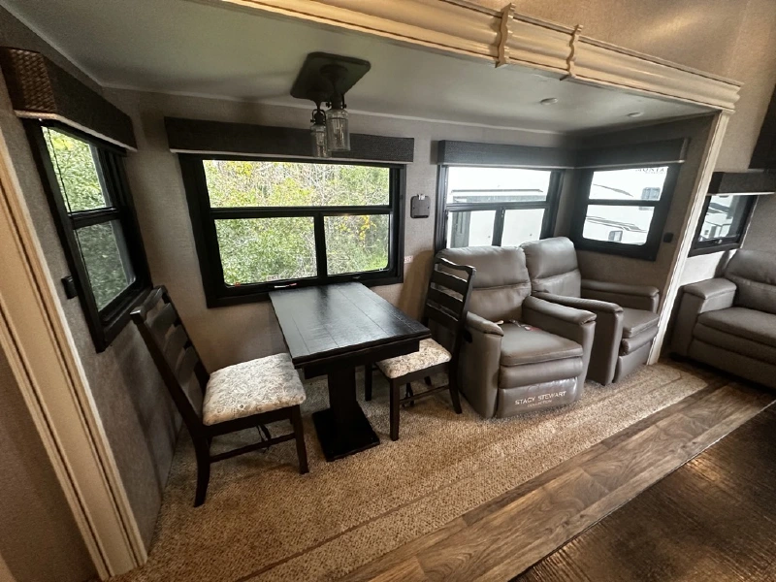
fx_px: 314
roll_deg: -0.4
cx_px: 388
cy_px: 291
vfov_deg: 85.7
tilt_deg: -15.4
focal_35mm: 14
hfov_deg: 102.1
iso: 400
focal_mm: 2.22
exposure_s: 1/60
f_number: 2.2
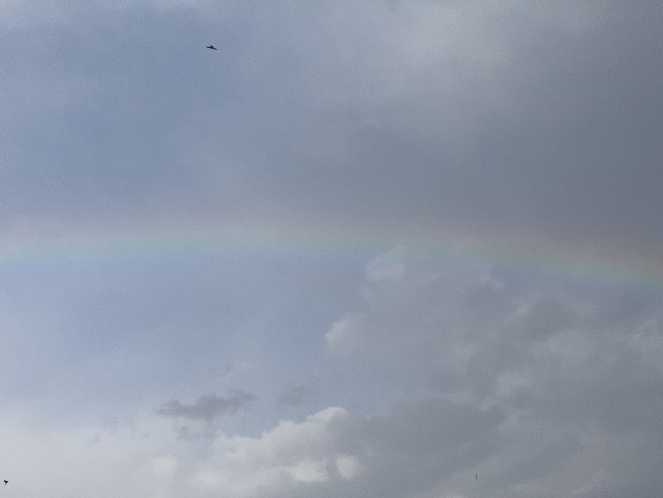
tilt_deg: +20.6
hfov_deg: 16.4
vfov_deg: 12.3
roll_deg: +23.8
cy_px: 249
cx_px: 332
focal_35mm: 120
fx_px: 2298
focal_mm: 15.66
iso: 50
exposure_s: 1/1650
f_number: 2.8
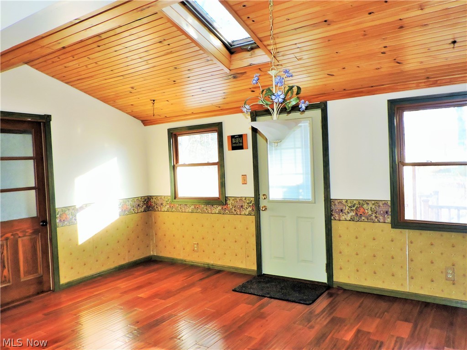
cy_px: 175
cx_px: 234
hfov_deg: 71.6
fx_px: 324
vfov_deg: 56.8
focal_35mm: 24
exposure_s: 1/40
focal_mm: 4.3
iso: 280
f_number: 3
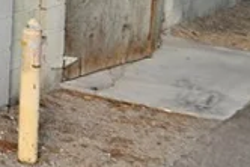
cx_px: -283
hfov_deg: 14.7
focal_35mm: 108
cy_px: -84
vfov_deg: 12.1
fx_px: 751
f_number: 9
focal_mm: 17.5
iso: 100
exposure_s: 1/60
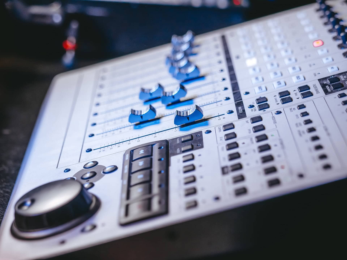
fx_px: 863
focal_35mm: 86
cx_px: 174
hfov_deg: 22.7
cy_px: 130
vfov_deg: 17.2
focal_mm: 43
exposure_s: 1/125
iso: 250
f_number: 2.2
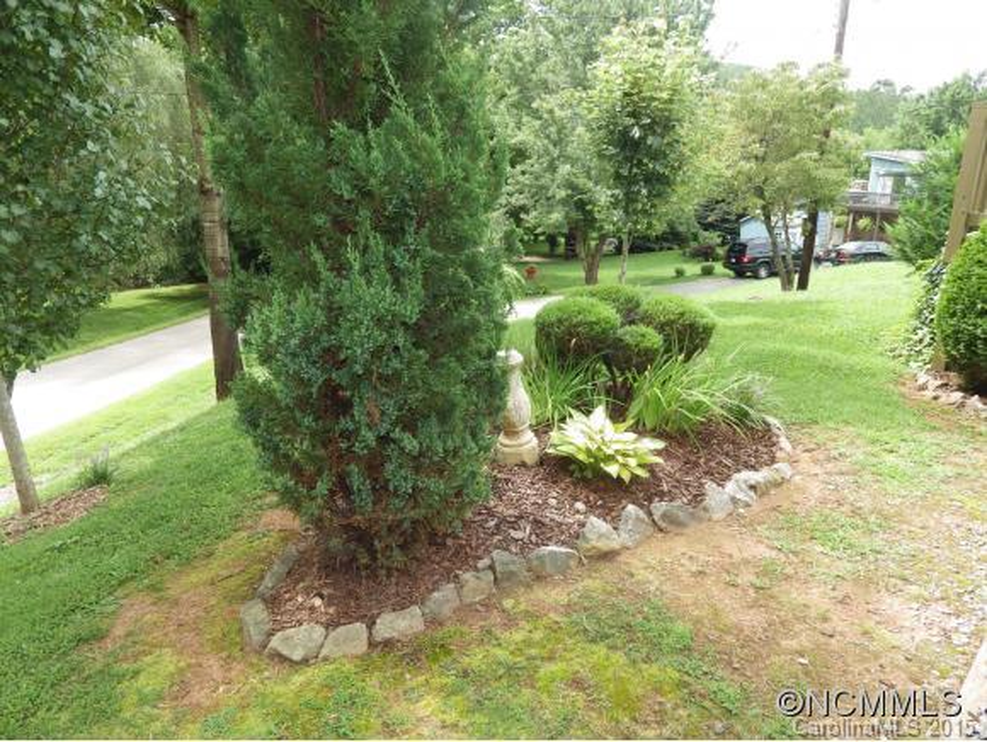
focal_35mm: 22
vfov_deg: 61.2
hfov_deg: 76.3
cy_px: 371
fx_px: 628
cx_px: 494
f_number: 3.1
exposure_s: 1/250
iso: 100
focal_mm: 4
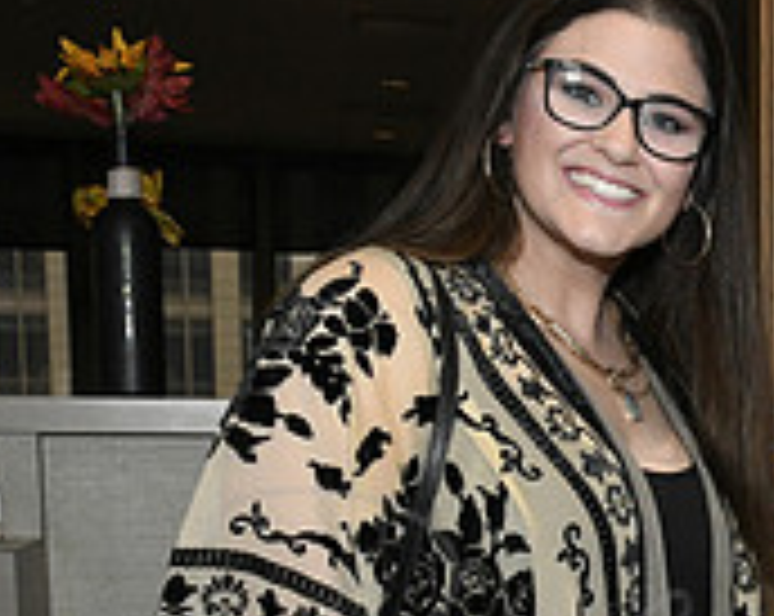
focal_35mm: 92
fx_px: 2104
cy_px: 690
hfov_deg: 18.8
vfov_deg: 16.2
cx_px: 1102
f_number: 11
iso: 6400
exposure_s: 1/60
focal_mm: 29
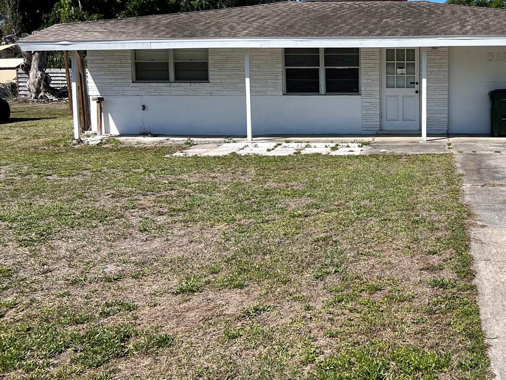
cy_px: 142
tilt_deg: -6.6
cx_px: 407
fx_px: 658
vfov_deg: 32.0
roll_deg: +0.9
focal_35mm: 45
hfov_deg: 40.3
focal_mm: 5.7
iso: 50
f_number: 1.5
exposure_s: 1/5076
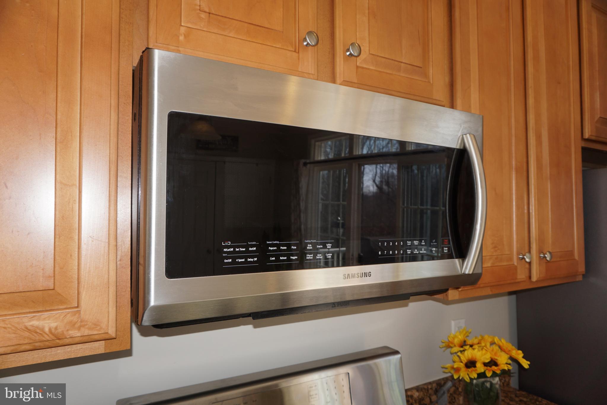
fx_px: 405
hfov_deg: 73.7
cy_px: 202
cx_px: 304
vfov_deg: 53.1
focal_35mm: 24
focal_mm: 16
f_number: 4
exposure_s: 1/160
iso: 200
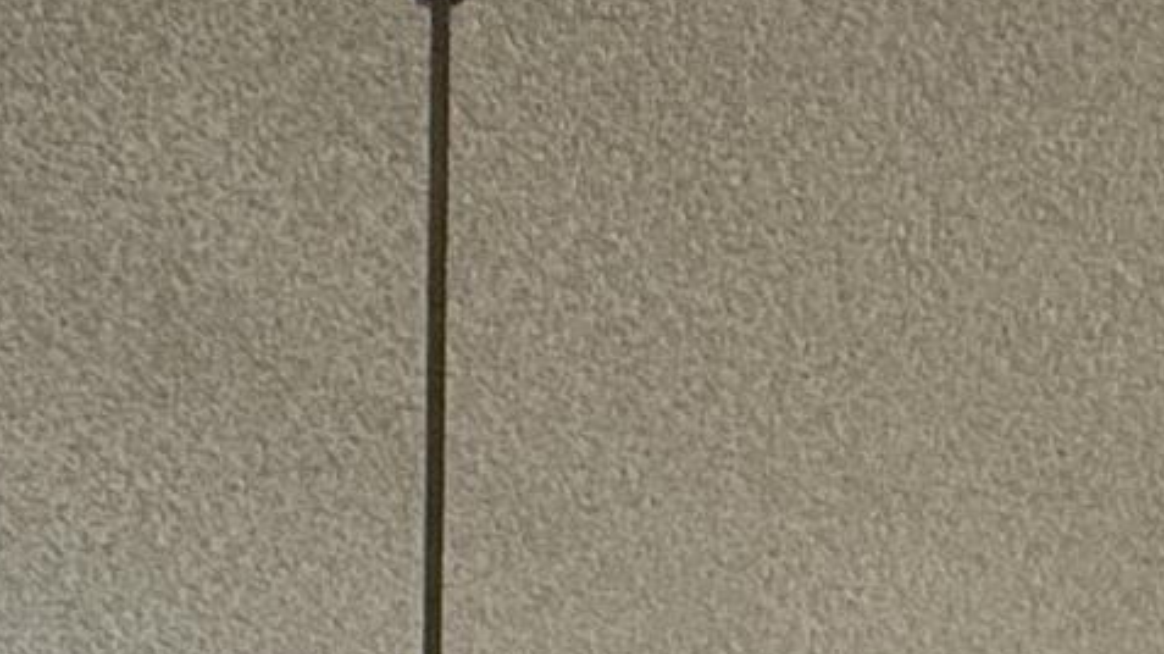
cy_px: 2614
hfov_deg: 22.2
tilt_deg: -4.0
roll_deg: -0.8
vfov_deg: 7.9
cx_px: 620
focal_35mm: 96
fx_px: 2962
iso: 250
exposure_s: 1/99
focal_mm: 2.22
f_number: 2.2
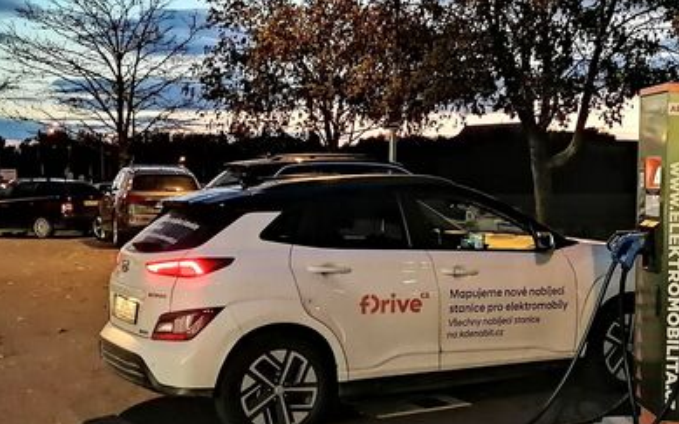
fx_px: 1129
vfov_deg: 21.3
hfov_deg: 33.2
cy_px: 222
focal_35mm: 61
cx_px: 445
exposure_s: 4
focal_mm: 5.3
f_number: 1.8
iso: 800
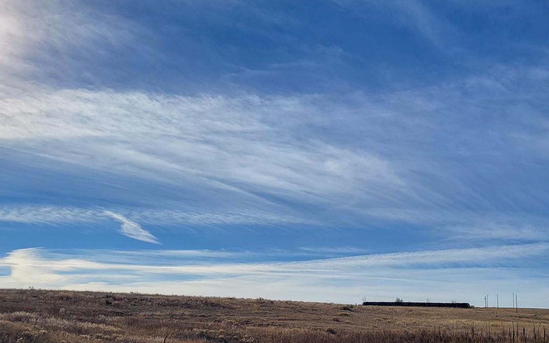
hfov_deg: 45.4
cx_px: 374
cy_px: 299
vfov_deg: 28.9
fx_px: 643
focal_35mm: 43
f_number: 1.8
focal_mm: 5.4
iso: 40
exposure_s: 1/5200
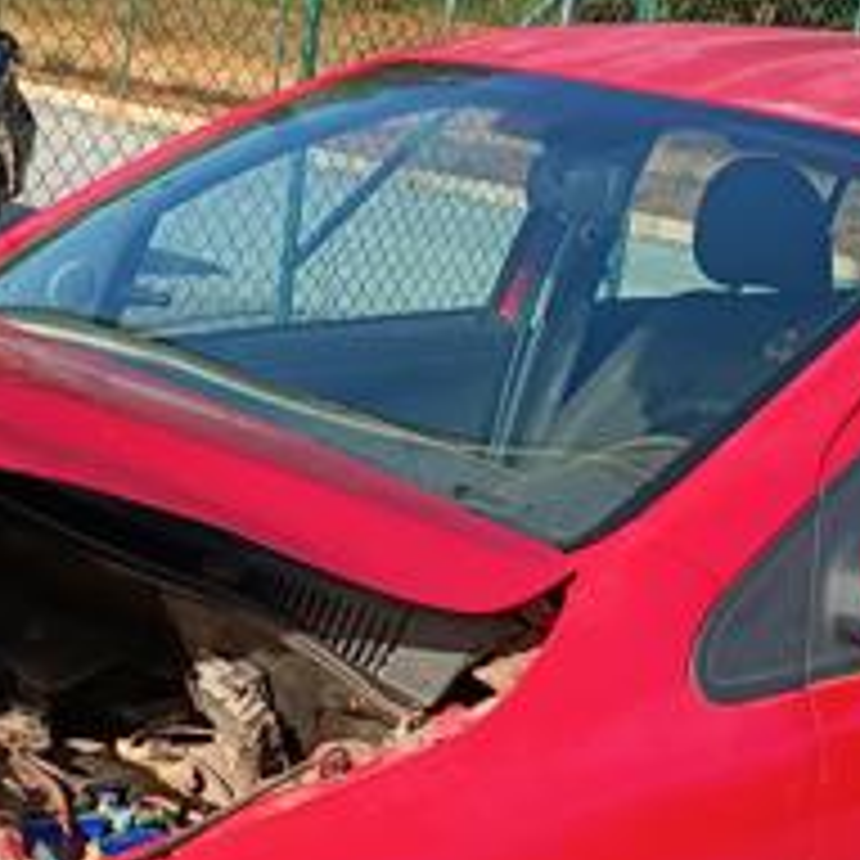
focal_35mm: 77
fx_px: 2164
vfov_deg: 21.7
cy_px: 855
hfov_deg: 22.4
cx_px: 347
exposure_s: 1/760
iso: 146
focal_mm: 4.81
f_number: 1.8
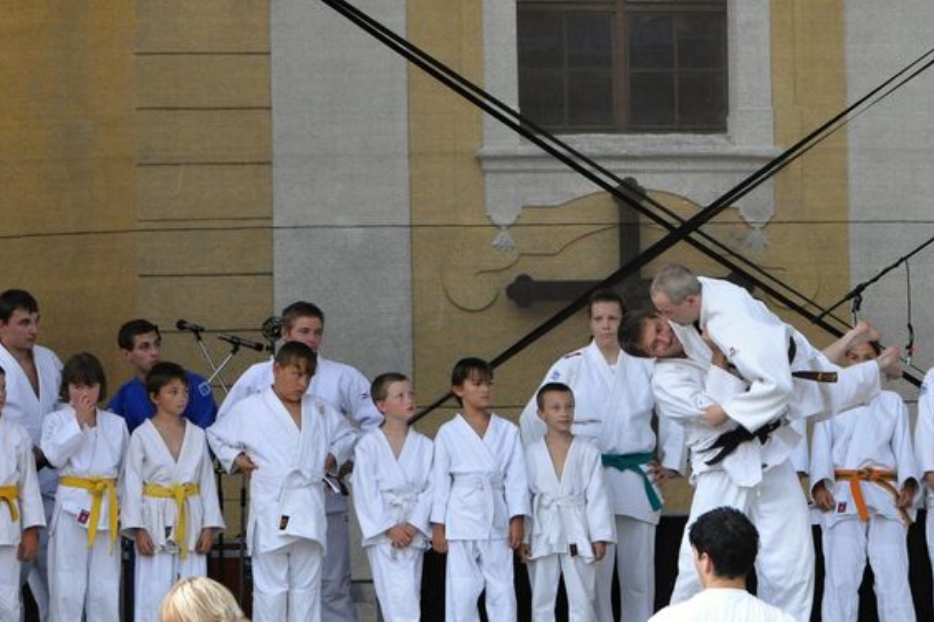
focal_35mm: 136
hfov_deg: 15.0
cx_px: 697
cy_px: 313
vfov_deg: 10.1
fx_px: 3528
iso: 1250
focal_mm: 50
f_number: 8
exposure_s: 1/250
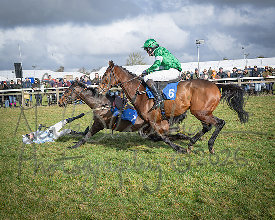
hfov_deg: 29.5
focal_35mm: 64
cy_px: 112
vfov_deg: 24.0
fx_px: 518
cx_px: 186
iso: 200
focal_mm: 49
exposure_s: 1/1600
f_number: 4
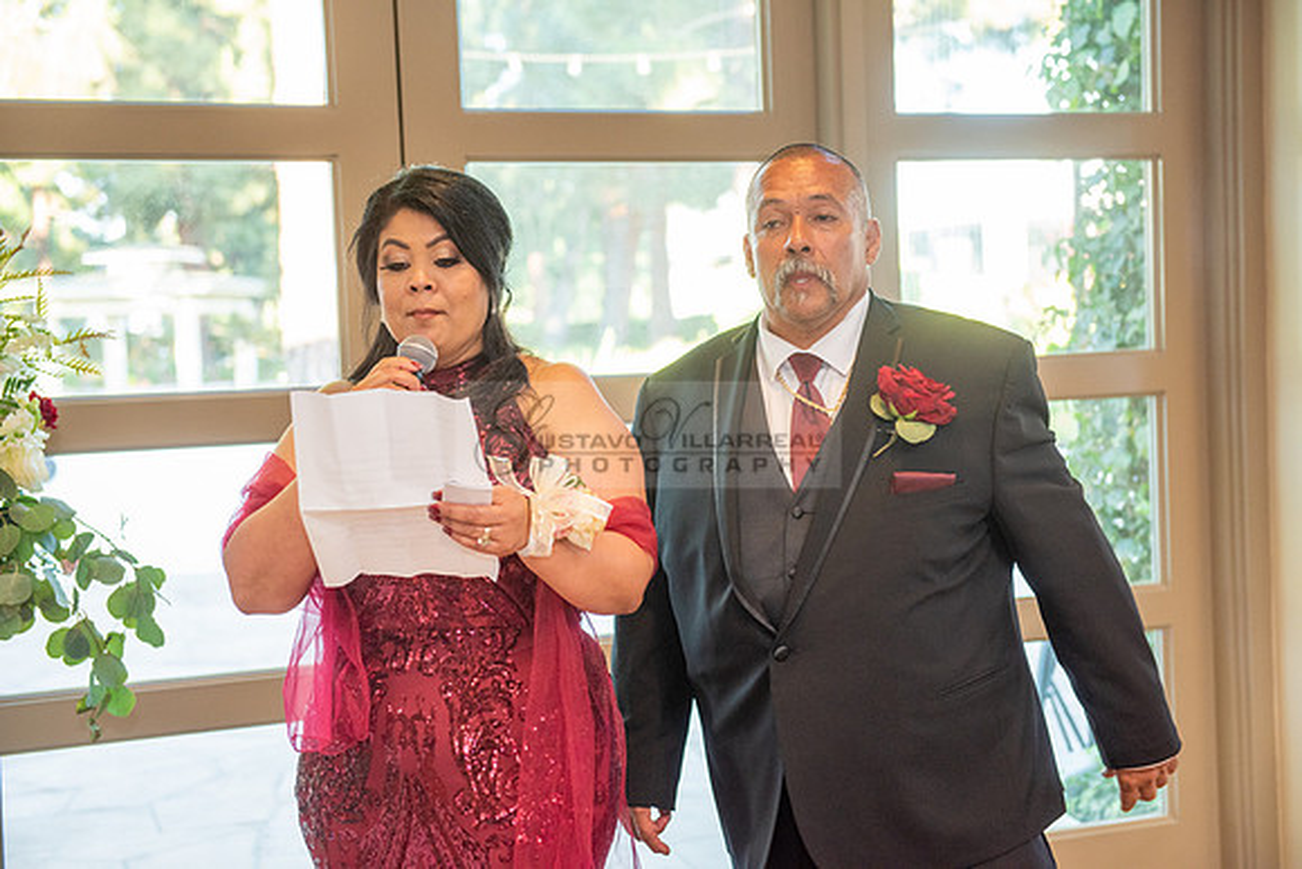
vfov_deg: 24.6
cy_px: 434
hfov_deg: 36.2
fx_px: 1990
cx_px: 651
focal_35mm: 55
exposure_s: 1/125
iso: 1250
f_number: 3.5
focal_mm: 55
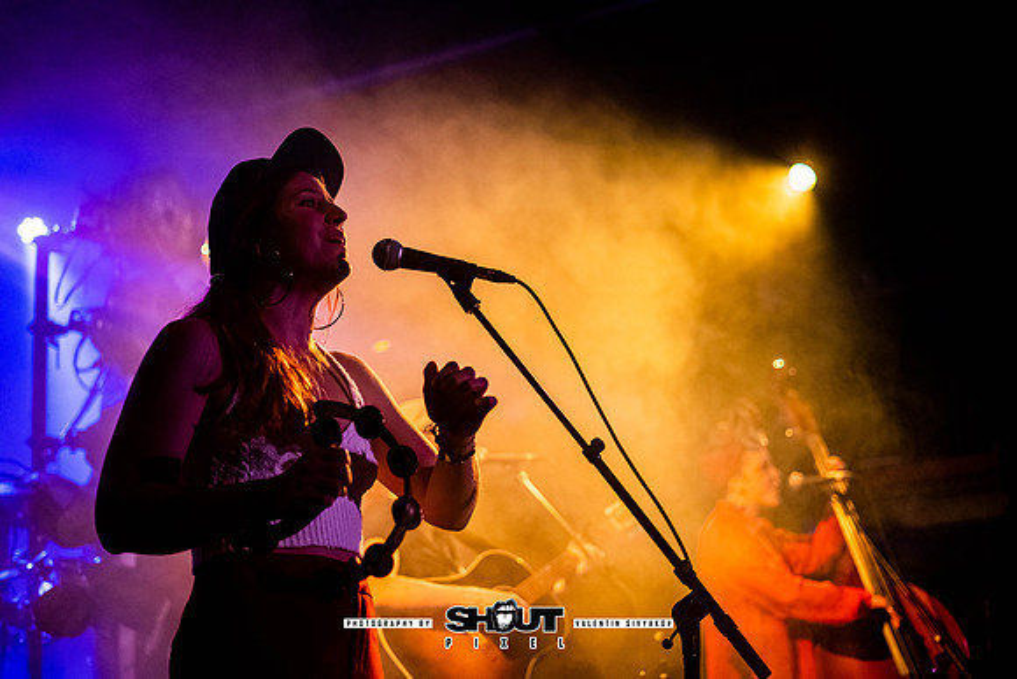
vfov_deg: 27.0
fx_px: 1413
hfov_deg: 39.6
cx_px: 508
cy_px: 340
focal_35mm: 50
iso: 2500
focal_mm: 50
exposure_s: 1/320
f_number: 2
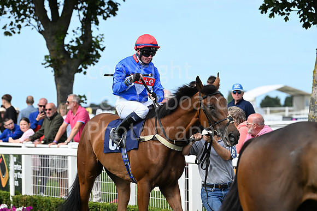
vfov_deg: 8.6
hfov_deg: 12.8
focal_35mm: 160
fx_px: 1409
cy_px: 106
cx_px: 158
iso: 500
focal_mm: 160
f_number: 5
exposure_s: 1/2000
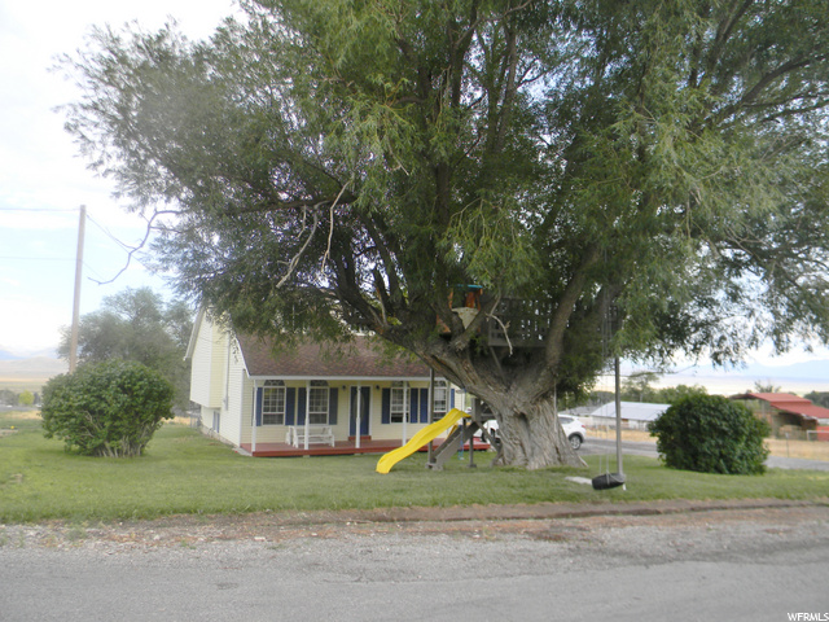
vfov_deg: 49.7
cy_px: 311
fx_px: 671
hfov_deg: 63.4
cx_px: 414
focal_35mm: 28
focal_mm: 5
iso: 80
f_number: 3.5
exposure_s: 1/265
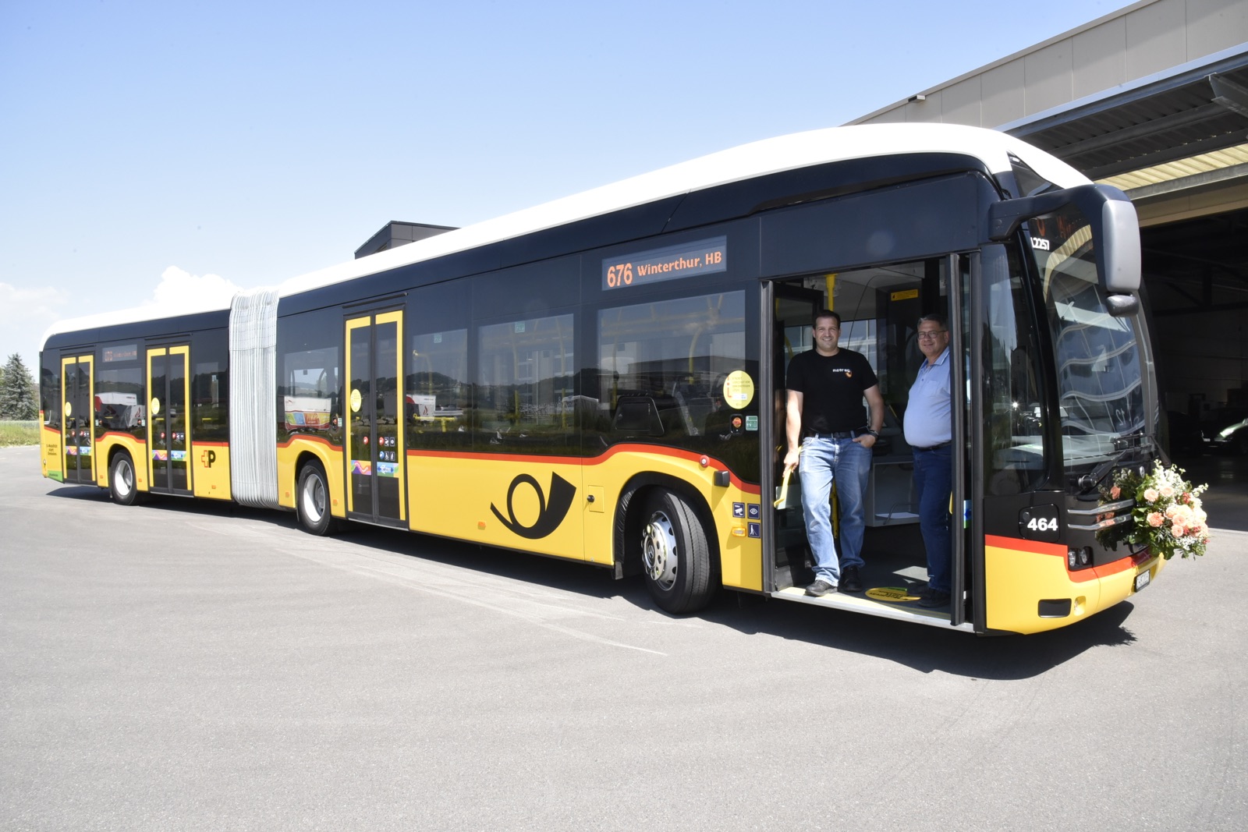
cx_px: 624
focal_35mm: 24
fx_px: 832
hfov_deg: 73.7
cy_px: 416
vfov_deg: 53.1
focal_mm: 24
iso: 2000
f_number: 22
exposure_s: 1/200
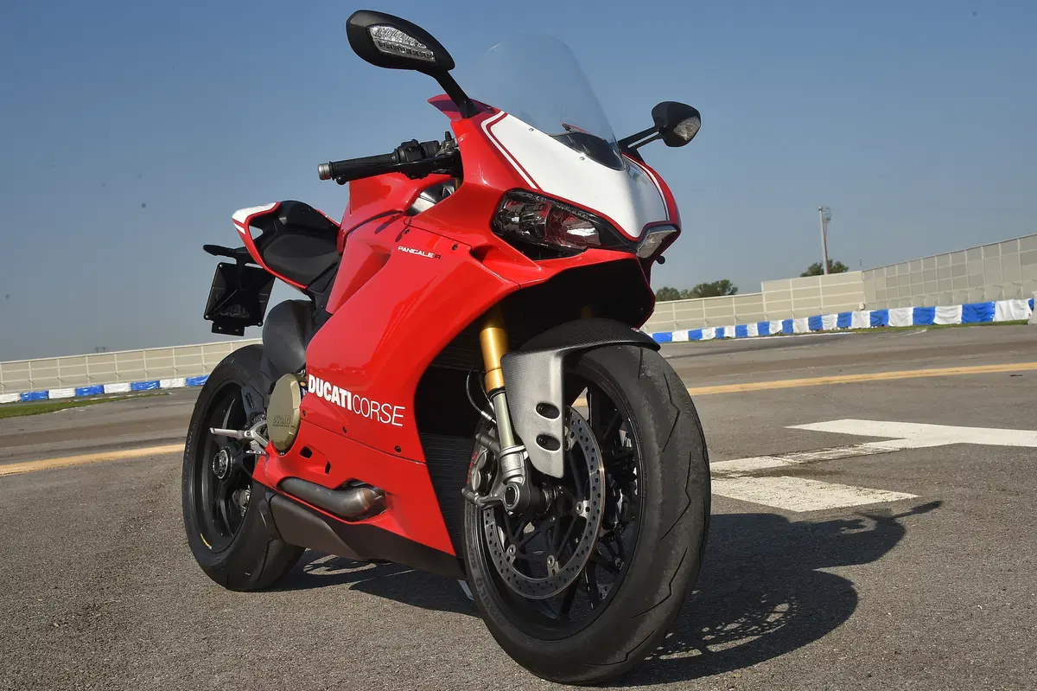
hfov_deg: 44.5
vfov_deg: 30.5
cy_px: 346
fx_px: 1267
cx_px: 518
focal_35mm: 44
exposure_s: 1/320
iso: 250
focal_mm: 44
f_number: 16
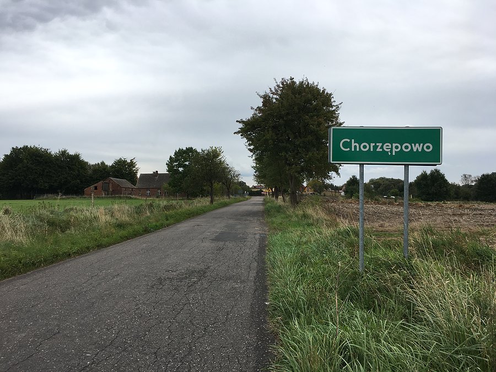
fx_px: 416
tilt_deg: +1.2
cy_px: 186
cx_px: 248
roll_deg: +1.1
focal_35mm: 29
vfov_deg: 48.2
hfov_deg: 61.7
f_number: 2.2
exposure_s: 1/425
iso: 25
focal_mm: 4.15
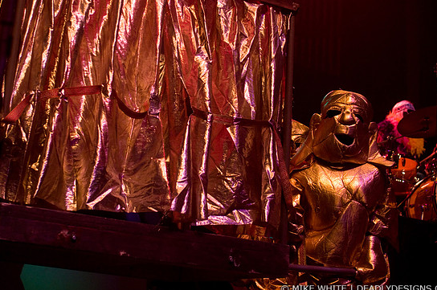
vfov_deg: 21.2
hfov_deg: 31.5
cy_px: 141
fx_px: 776
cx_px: 226
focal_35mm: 64
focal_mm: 40
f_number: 2.8
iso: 800
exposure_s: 1/160
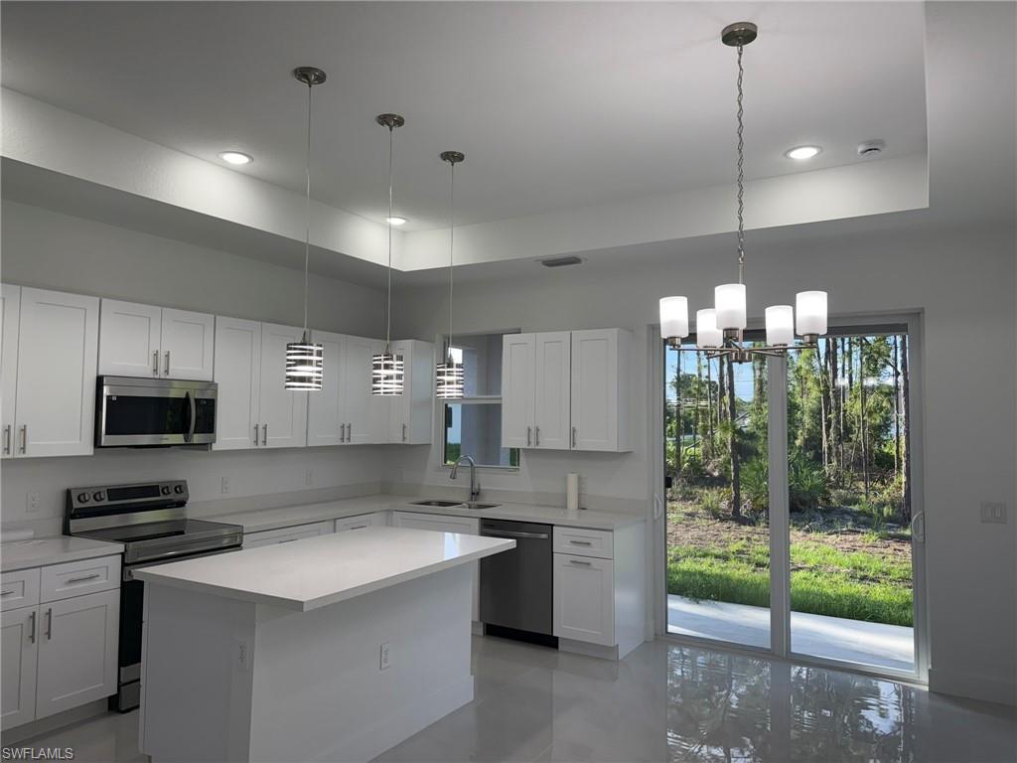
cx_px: 508
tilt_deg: +3.4
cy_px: 382
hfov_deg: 71.6
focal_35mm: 24
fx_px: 705
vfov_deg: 56.8
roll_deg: -0.9
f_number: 1.78
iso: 100
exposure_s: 1/433
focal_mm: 6.76
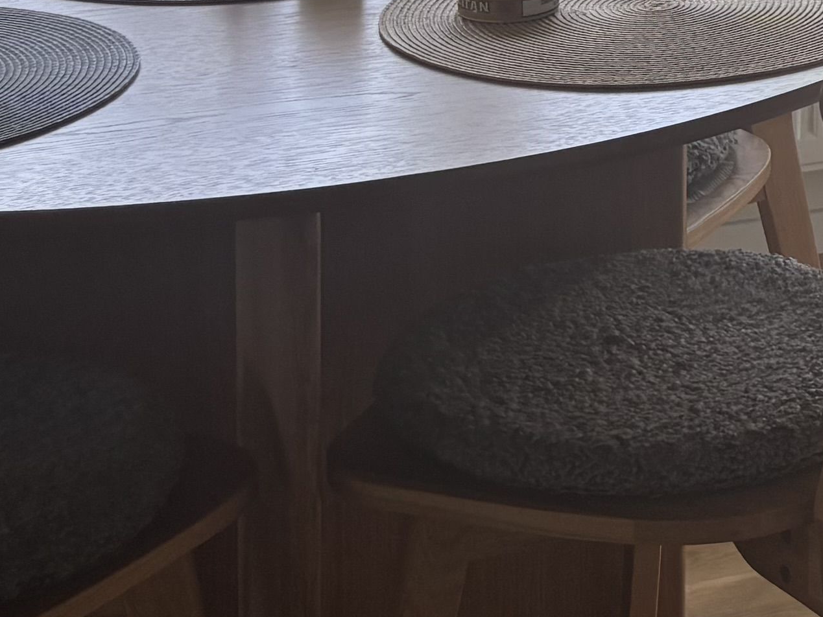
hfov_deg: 15.0
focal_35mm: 117
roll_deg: -1.9
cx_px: 1405
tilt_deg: -7.3
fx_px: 2782
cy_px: -412
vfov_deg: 11.9
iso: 50
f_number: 1.6
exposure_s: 1/304
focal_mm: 5.96
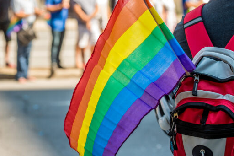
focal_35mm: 123
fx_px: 799
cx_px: 79
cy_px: 52
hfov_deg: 16.6
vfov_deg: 11.1
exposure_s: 1/500
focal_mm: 82
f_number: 5.6
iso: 360
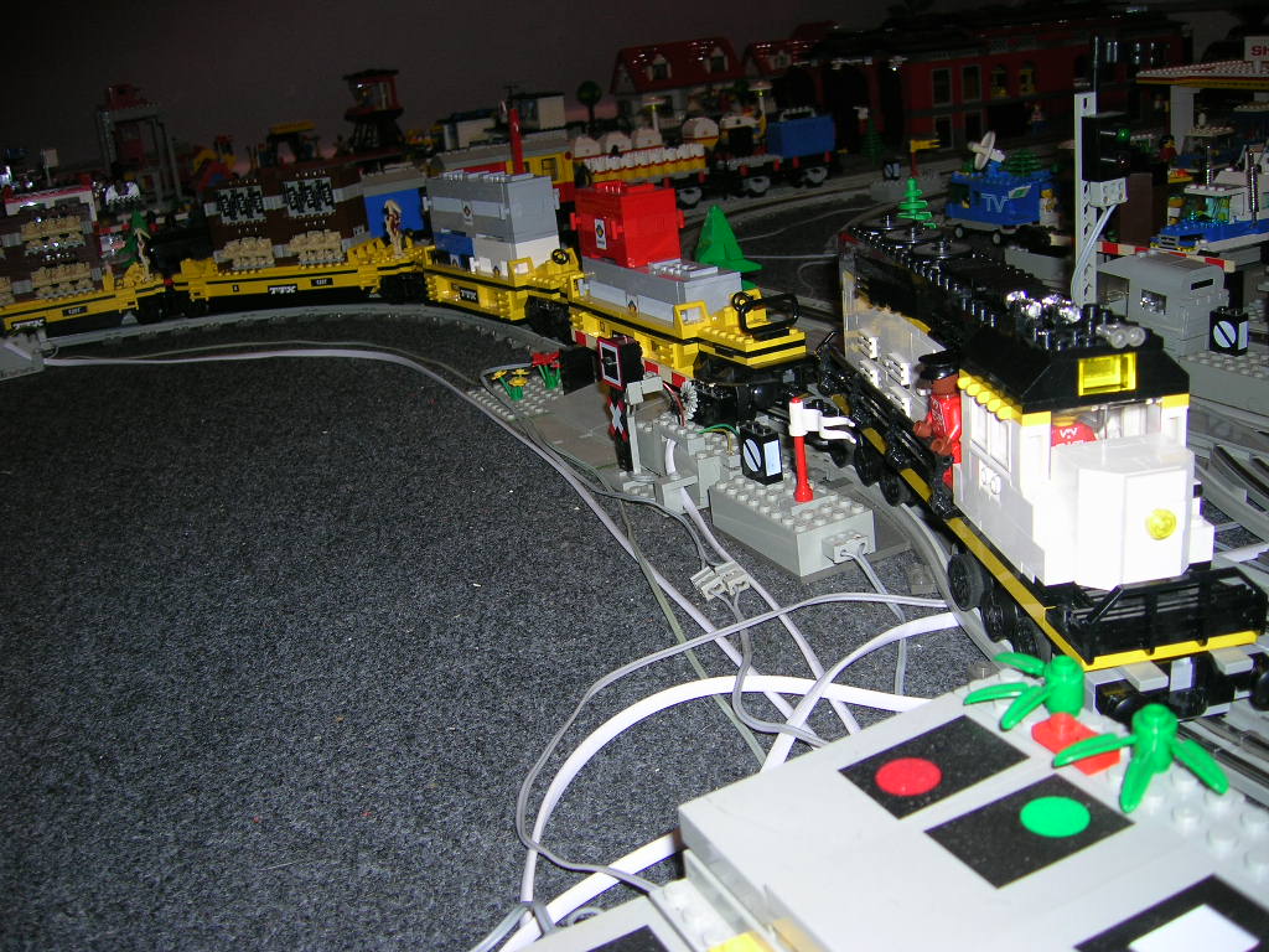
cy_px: 476
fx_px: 1246
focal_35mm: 34
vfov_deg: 41.8
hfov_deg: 54.0
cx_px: 634
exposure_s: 1/60.1
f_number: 2.9
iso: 50
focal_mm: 5.7
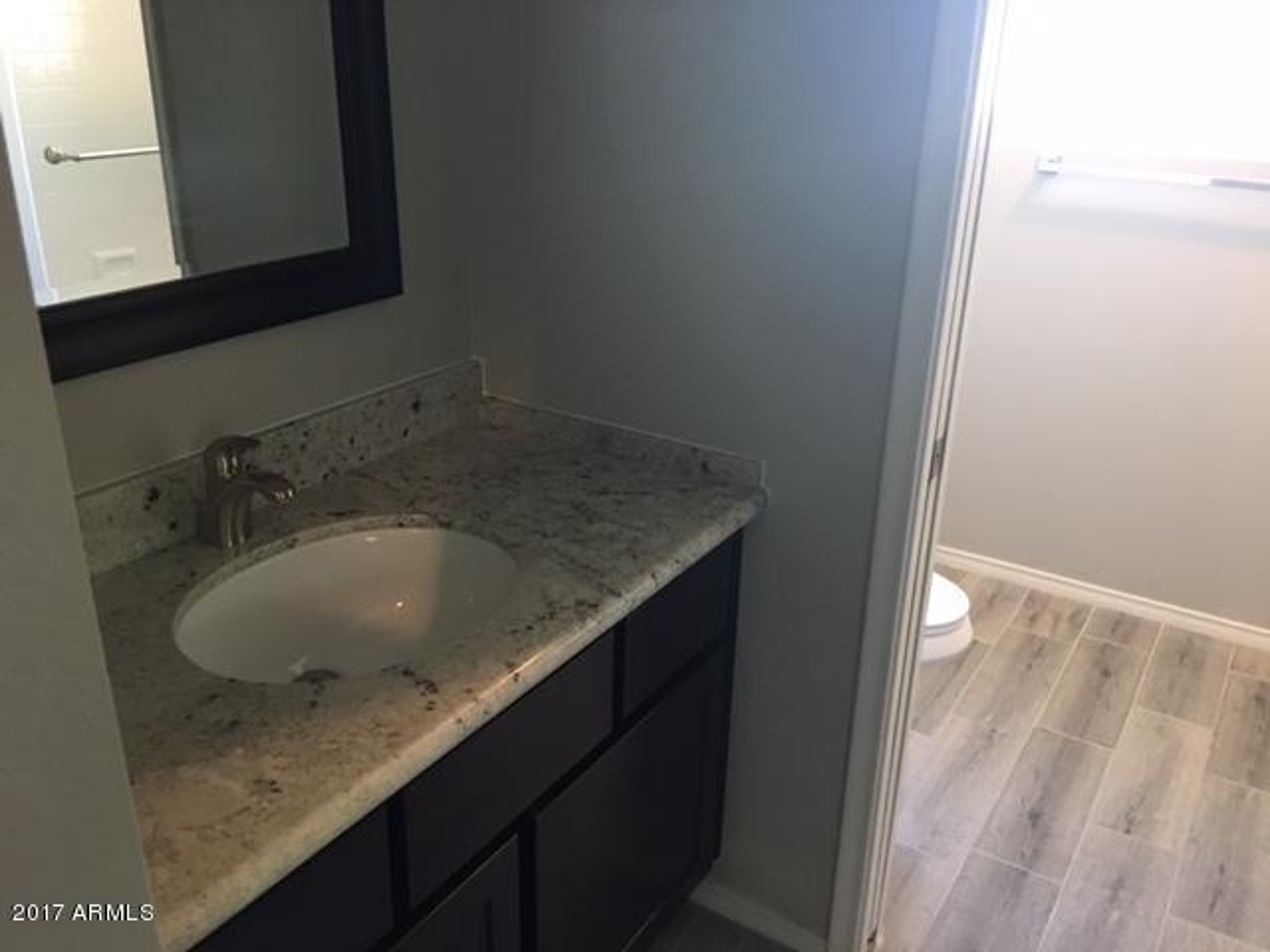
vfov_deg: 48.2
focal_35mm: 29
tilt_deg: -21.6
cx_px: 635
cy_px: 476
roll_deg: -1.3
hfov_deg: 61.7
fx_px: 1064
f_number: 2.2
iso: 100
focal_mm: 4.15
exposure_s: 1/15
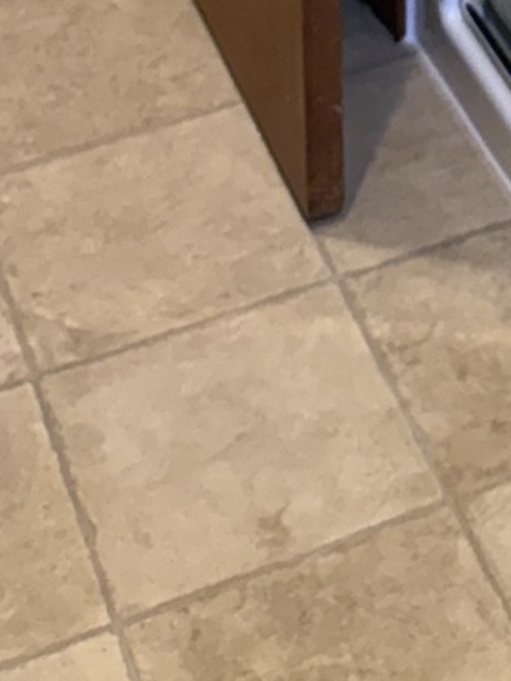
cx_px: 633
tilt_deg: -13.0
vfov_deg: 12.5
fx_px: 2380
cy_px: -992
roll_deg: -0.9
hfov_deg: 12.0
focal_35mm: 121
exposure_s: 1/120
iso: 200
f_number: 1.78
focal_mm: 6.76
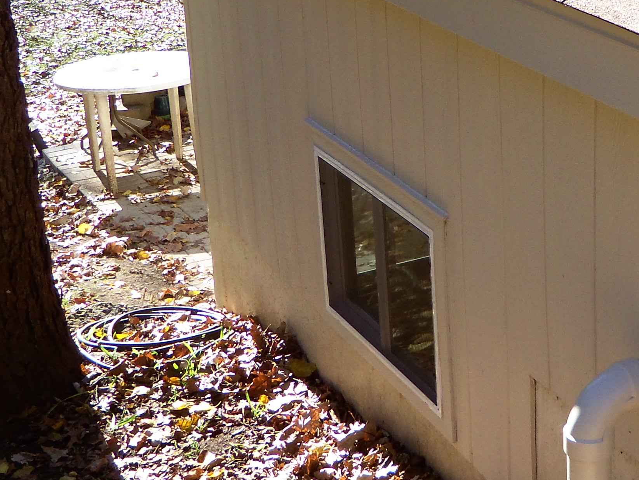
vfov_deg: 20.1
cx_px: 541
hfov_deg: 26.0
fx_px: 1348
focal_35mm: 73
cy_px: 179
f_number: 3.9
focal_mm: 5.1
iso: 64
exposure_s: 1/125
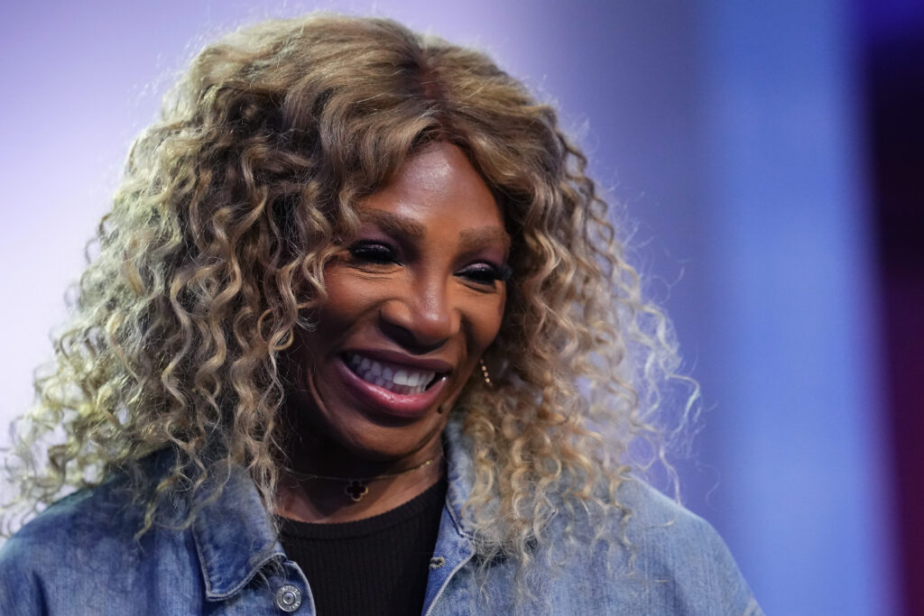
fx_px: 5775
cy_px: 308
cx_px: 462
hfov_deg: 9.1
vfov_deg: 6.1
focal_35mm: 225
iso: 3200
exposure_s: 1/500
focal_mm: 150
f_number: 2.2
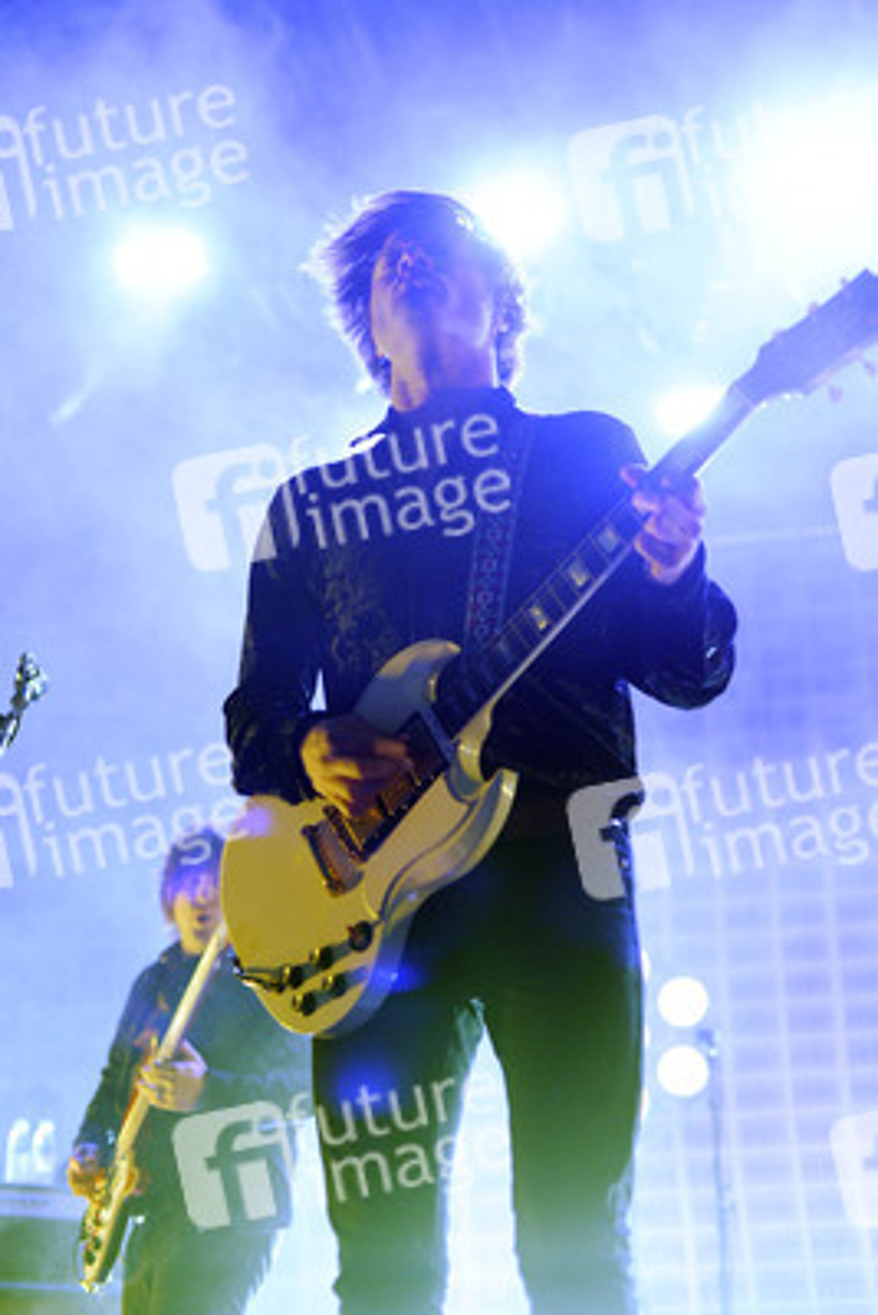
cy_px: 658
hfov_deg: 27.0
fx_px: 1827
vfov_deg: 39.6
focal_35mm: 50
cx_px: 439
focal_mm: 50
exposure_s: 1/250
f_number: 3.2
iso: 1600
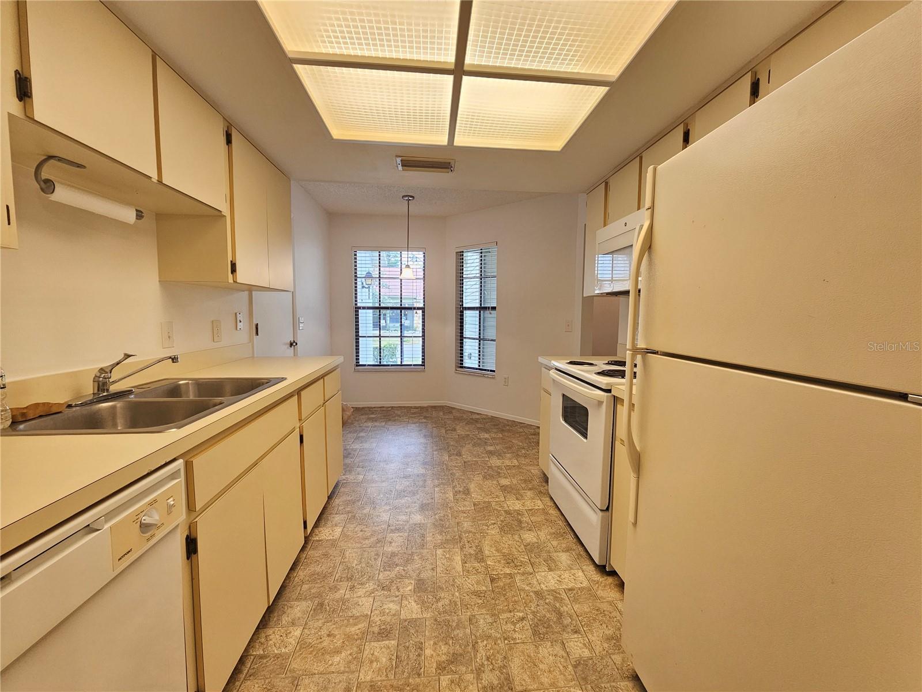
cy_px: 346
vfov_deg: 89.9
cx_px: 461
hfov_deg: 106.2
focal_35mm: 13
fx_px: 346
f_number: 2.2
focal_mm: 2.2
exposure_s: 1/60
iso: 125
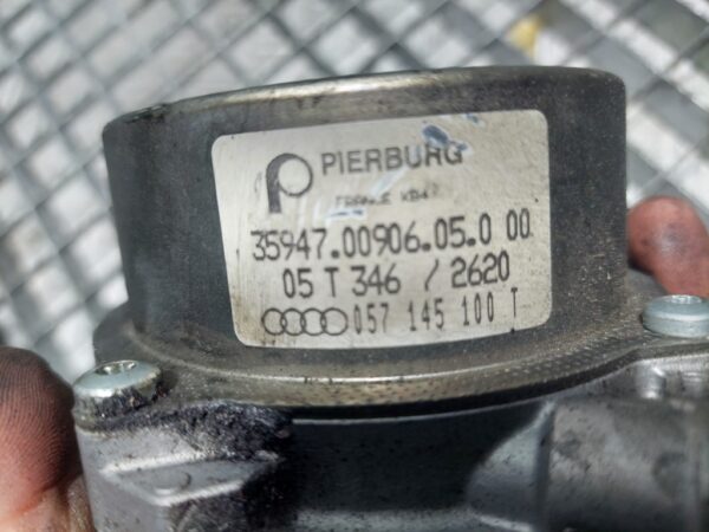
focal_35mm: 25
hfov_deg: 69.4
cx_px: 354
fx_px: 512
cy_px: 266
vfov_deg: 54.9
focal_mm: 5.23
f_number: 1.8
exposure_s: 1/100
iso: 80
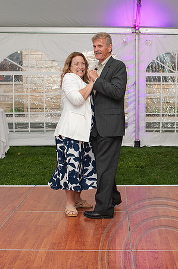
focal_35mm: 61
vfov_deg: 32.8
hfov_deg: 21.9
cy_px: 156
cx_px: 135
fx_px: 455
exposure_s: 1/200
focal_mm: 35
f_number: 3.2
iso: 800
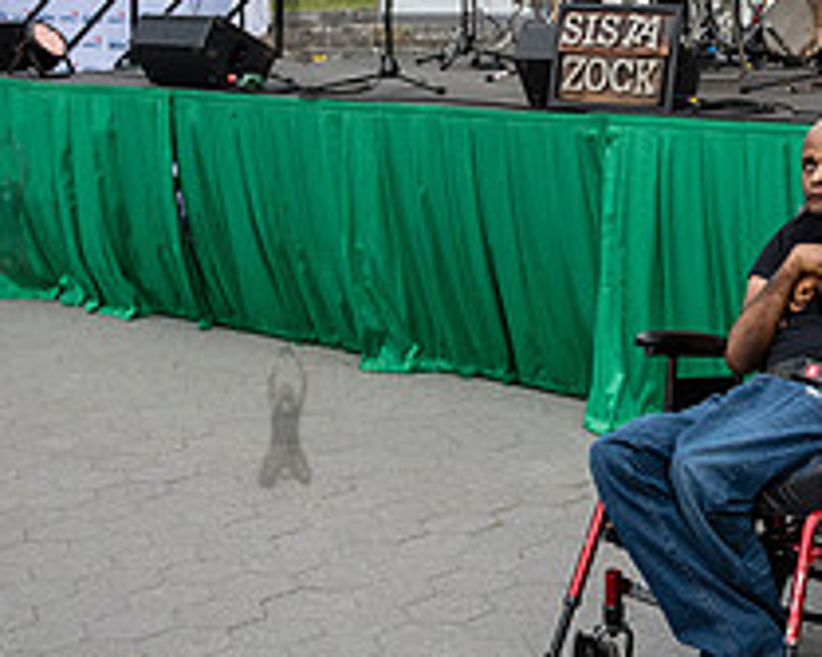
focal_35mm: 79
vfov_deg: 19.3
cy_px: 169
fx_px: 1921
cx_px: 763
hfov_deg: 23.4
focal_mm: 24
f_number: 4.5
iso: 1000
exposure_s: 1/800
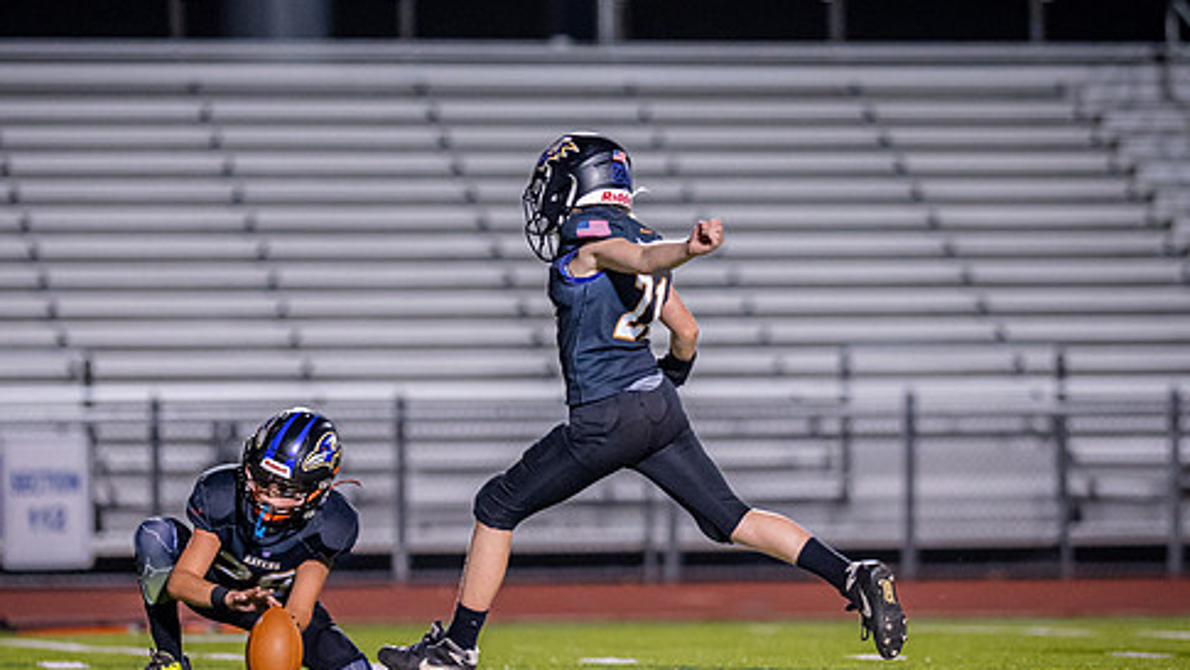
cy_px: 407
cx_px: 696
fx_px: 9846
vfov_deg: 3.9
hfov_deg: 6.9
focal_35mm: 312
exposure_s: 1/1250
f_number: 1.8
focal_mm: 135
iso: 1600
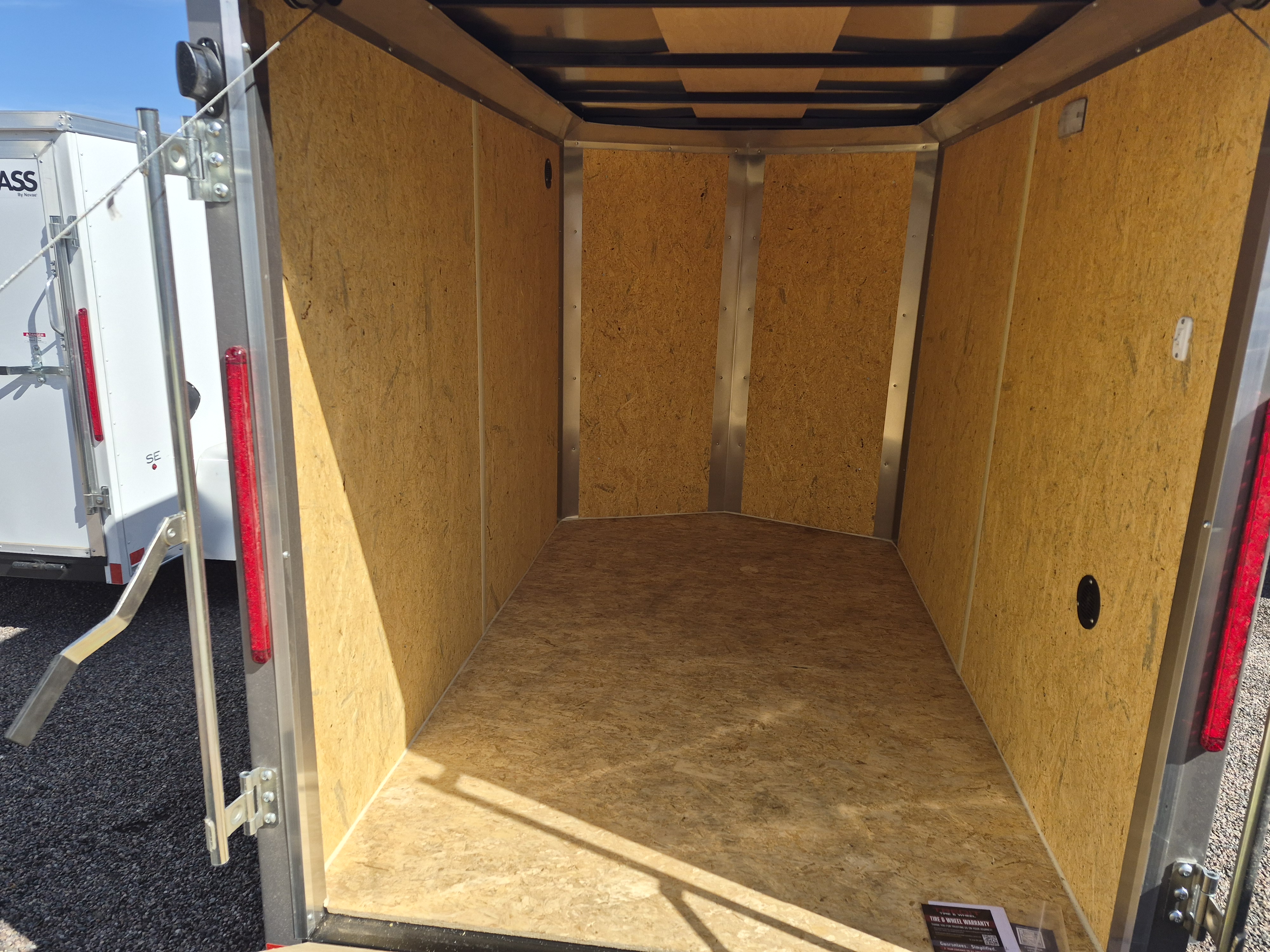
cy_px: 476
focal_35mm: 23
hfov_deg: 73.9
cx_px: 635
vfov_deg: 58.9
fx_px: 844
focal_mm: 5.4
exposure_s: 1/5552
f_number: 1.8
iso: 80
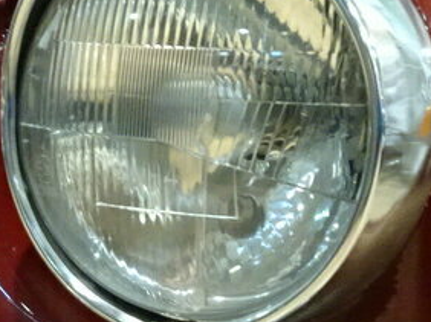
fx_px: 1854
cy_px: 310
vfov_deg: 9.9
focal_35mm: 149
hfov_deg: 12.7
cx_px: -167
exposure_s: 1/6
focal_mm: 5.98
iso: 800
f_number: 4
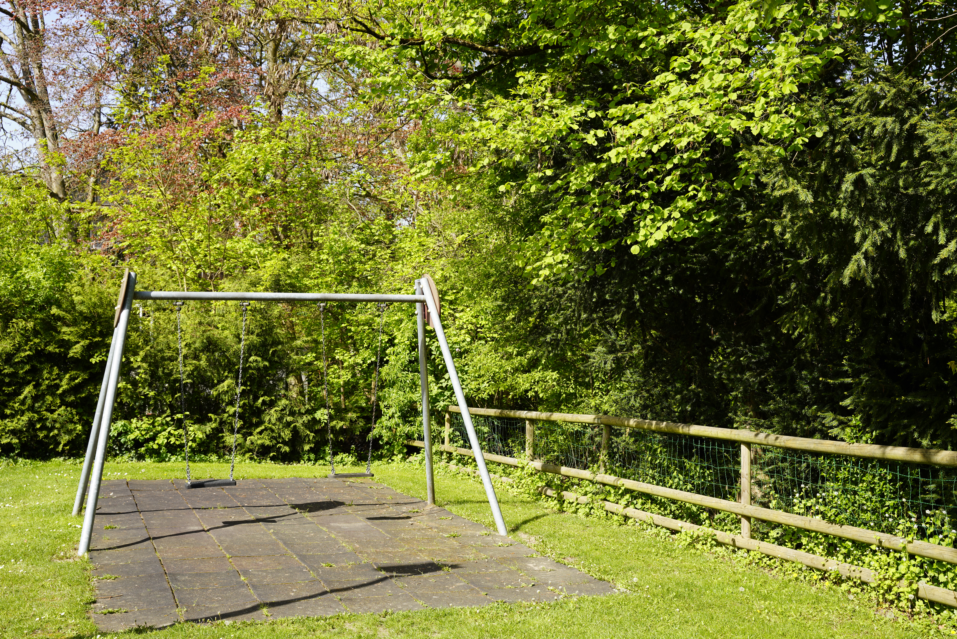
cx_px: 478
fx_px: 1063
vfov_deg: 33.4
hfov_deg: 48.5
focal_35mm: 40
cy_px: 320
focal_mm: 40
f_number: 7.1
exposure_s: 1/100
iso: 100
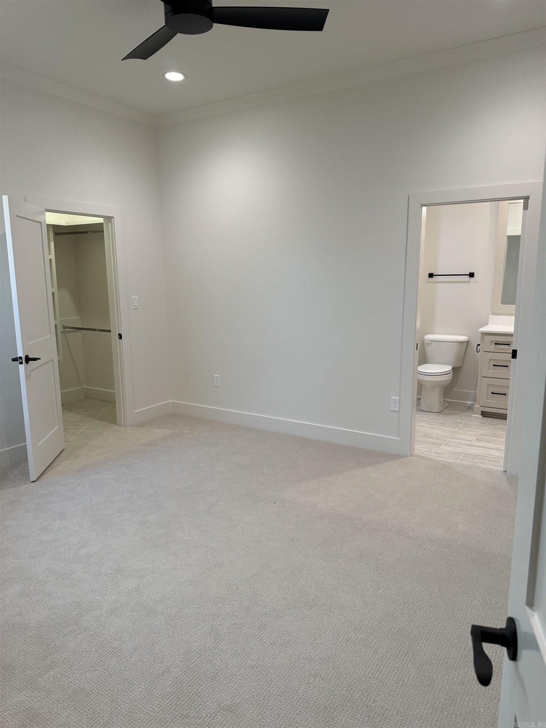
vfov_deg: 71.6
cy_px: 364
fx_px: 505
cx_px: 273
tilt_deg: -9.6
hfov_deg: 56.8
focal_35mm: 24
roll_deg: +0.9
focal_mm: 6.76
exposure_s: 1/120
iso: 125
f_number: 1.78
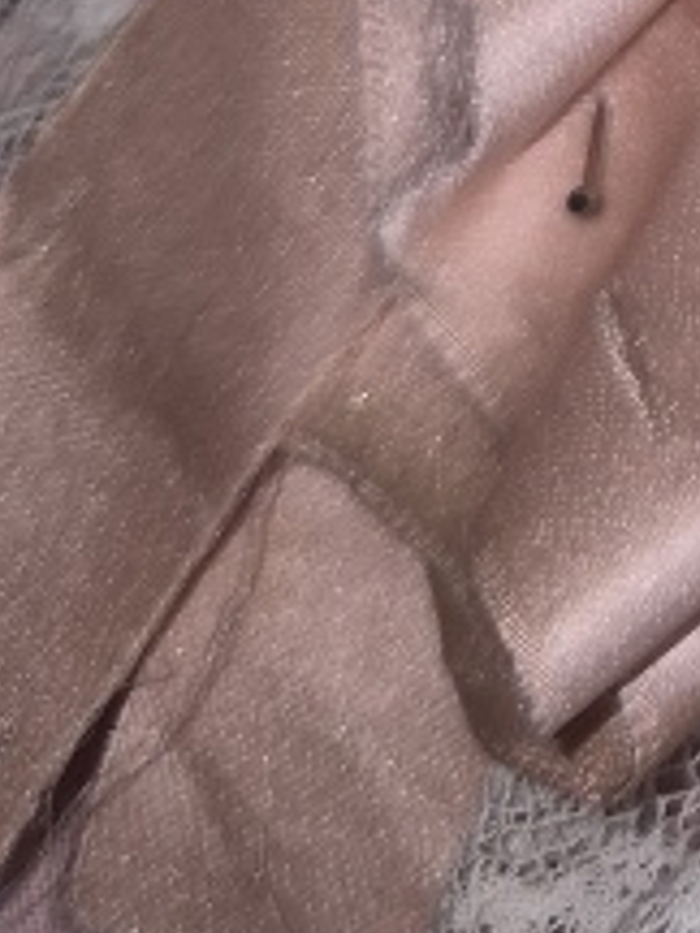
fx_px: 3451
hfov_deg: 10.1
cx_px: 1698
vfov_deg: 13.3
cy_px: -929
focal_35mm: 128
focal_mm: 5.4
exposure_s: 1/50
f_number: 1.8
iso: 64
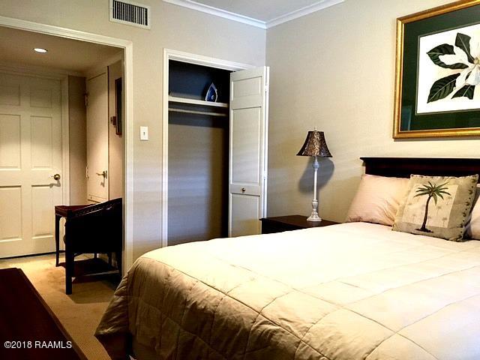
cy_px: 180
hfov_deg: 61.7
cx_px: 240
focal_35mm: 29
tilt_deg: -4.0
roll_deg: -1.4
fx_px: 402
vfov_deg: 48.2
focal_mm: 4.15
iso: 200
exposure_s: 1/15
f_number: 2.2
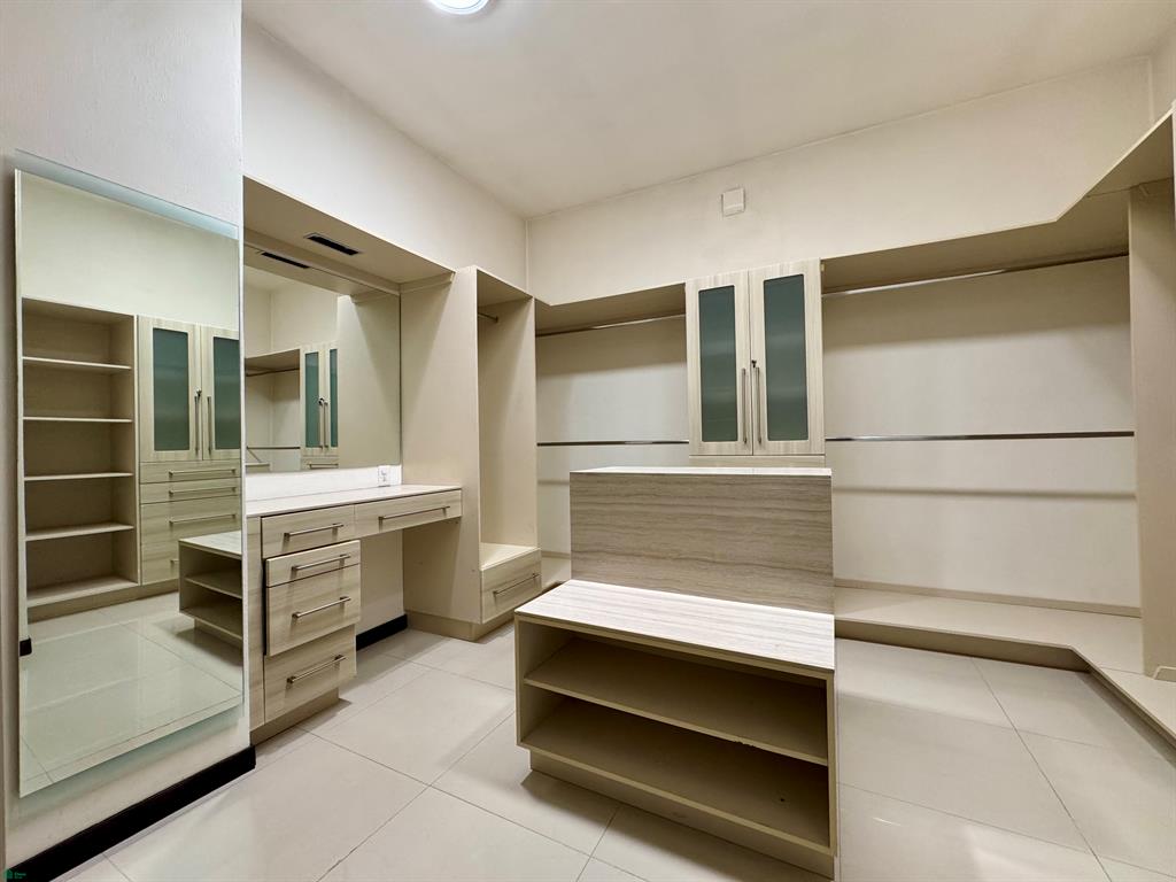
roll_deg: +0.9
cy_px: 441
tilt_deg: +0.0
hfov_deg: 102.1
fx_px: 476
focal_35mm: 14
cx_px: 588
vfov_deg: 85.7
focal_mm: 2.22
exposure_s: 1/120
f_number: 2.2
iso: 250
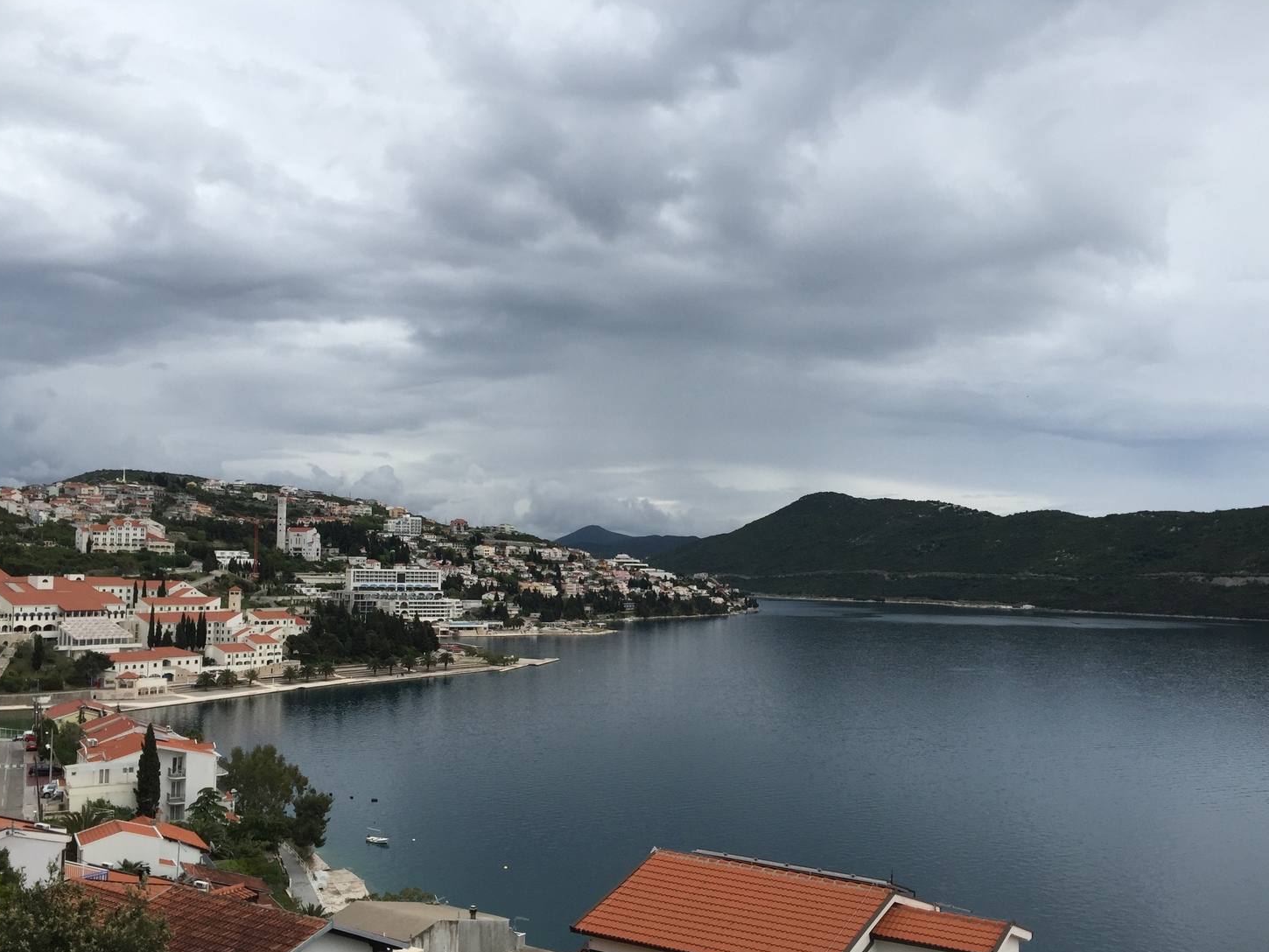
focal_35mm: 32
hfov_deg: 56.8
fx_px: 1173
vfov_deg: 44.1
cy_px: 517
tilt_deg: +2.7
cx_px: 618
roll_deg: -1.1
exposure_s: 1/2083
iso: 32
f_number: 2.2
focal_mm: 4.15
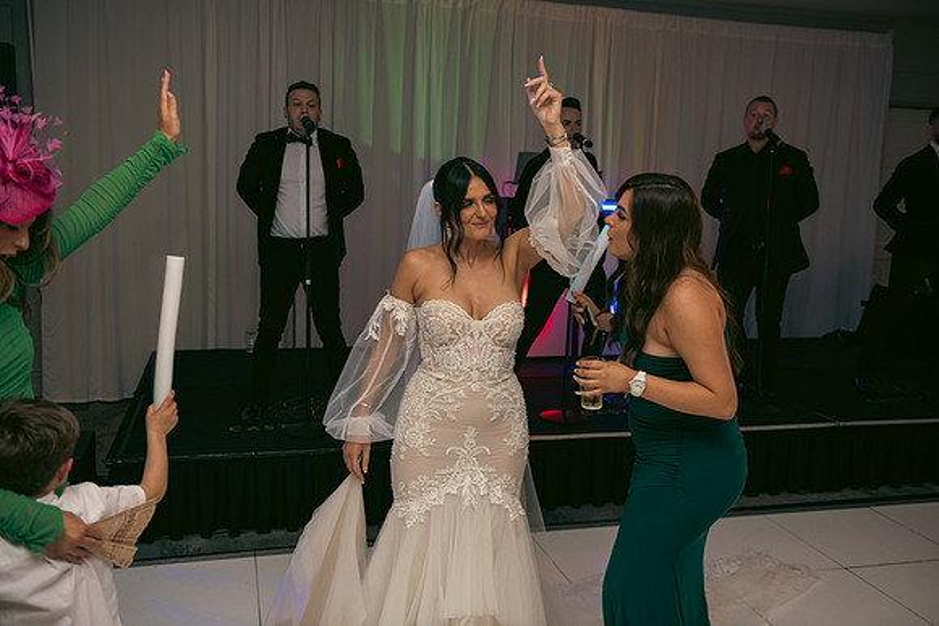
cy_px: 313
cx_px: 470
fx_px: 887
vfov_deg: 38.9
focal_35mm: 34
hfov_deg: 55.8
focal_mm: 34
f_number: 3.5
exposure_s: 1/160
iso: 800
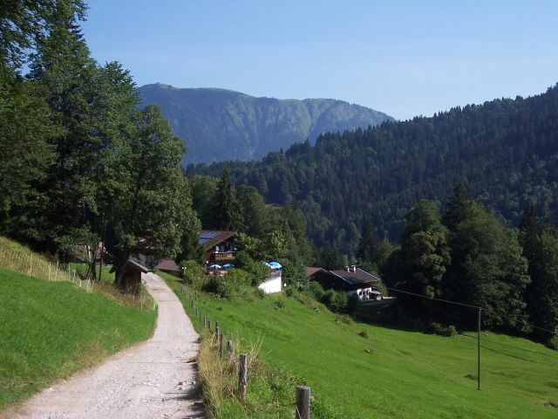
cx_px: 279
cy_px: 210
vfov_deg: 36.8
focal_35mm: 39
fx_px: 629
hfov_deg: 47.9
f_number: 4
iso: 100
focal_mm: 8
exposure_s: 1/750
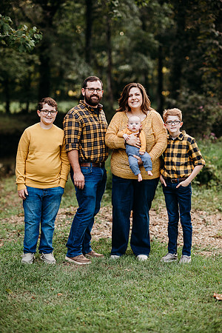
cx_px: 111
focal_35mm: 85
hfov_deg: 16.1
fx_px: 786
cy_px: 166
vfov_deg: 23.9
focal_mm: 85
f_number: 2.2
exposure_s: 1/200
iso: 125
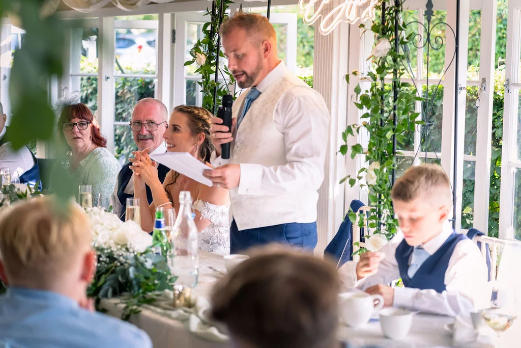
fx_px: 1085
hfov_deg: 27.0
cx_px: 260
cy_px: 174
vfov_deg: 18.2
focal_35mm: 75
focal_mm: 75
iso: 1000
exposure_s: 1/250
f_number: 2.8
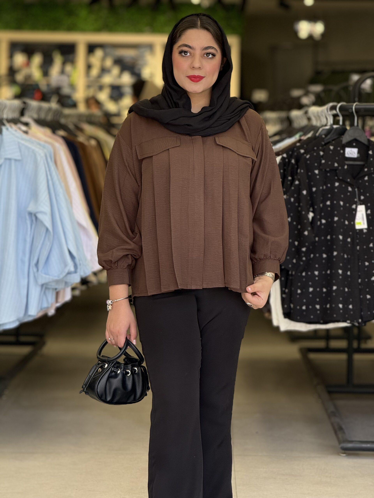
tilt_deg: -3.7
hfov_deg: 12.3
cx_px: 187
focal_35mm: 120
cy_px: 249
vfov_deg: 16.4
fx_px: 1729
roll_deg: -0.9
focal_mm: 15.66
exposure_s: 1/99
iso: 80
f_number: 2.8
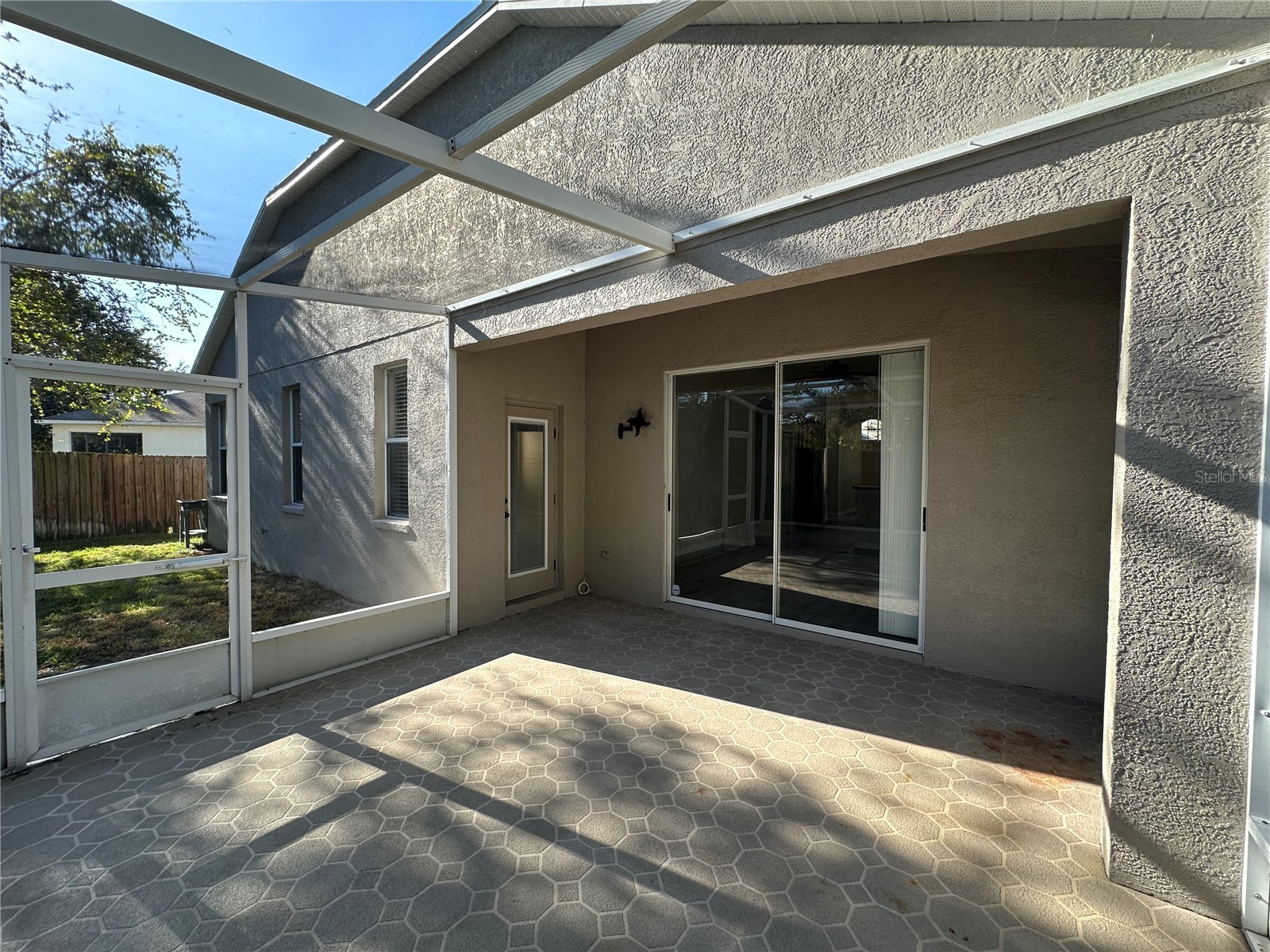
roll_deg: -1.1
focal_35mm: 14
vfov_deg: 85.7
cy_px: 476
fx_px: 514
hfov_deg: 102.1
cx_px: 635
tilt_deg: -0.7
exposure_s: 1/157
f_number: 2.2
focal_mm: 2.22
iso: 40
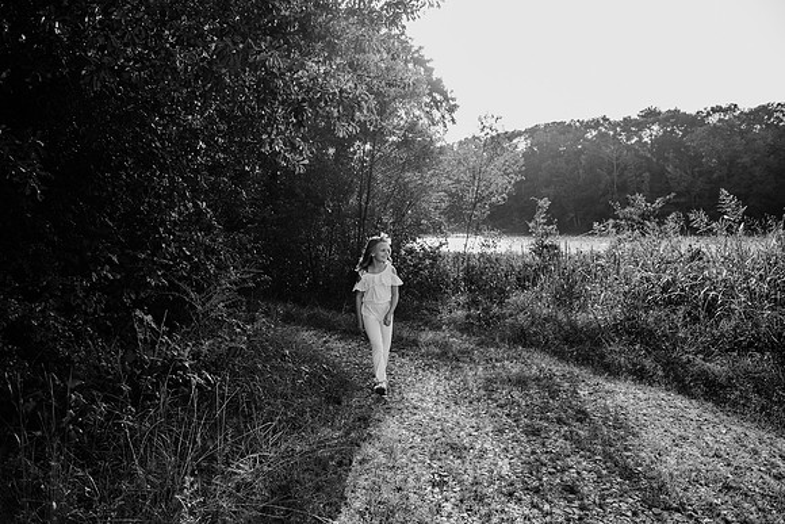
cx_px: 392
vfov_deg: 53.2
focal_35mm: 24
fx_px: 523
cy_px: 262
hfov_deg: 73.7
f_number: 3.5
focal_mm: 24
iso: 200
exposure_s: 1/640
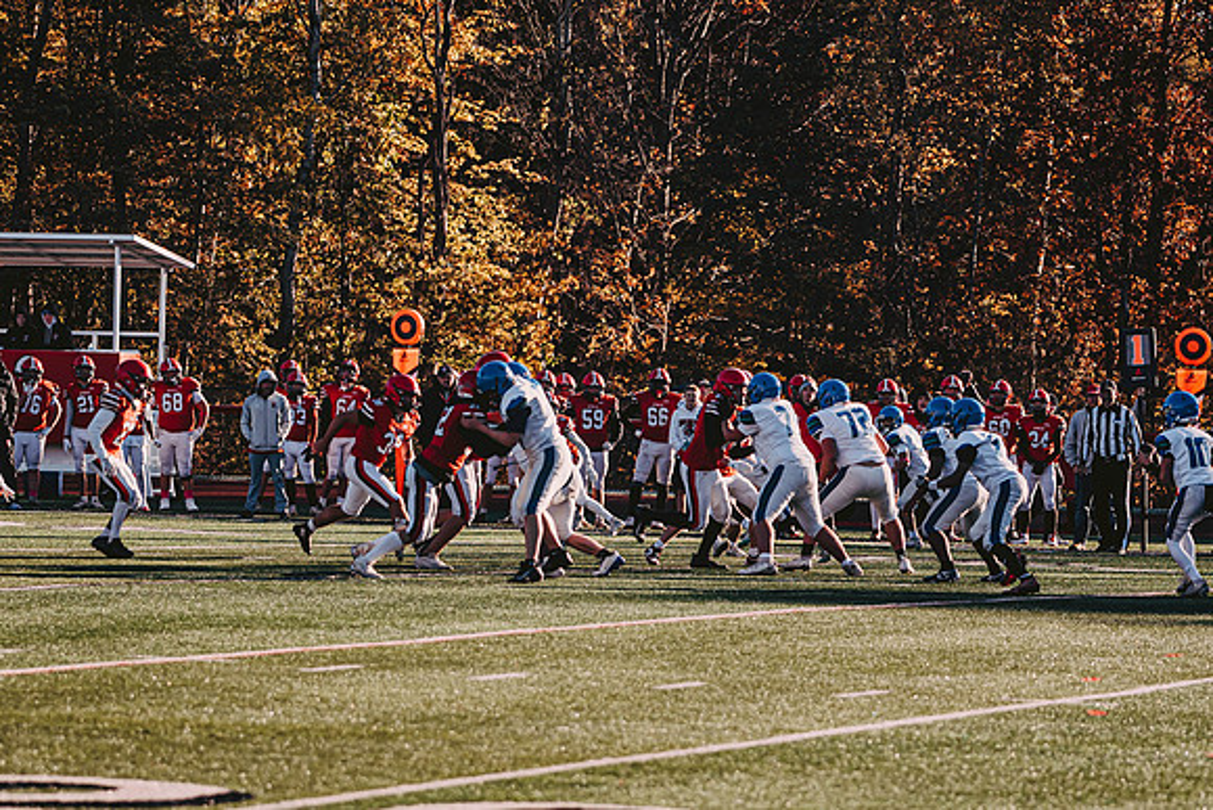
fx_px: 5818
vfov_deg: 8.0
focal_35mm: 173
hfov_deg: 11.9
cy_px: 345
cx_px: 599
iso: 160
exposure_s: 1/800
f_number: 2.8
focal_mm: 102
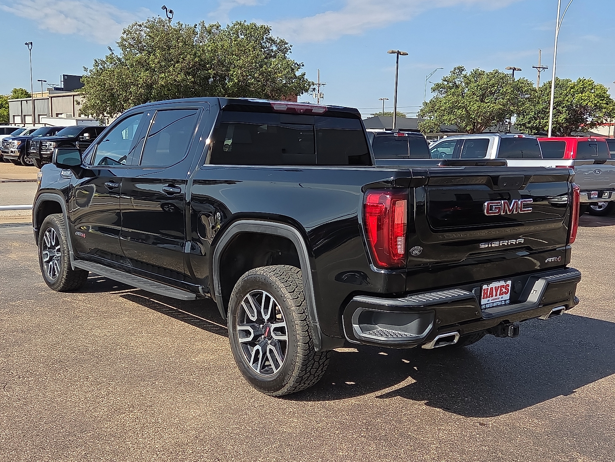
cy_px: 231
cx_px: 308
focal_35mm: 37
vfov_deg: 38.7
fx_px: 657
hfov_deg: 50.1
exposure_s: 1/1000
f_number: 1.8
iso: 25
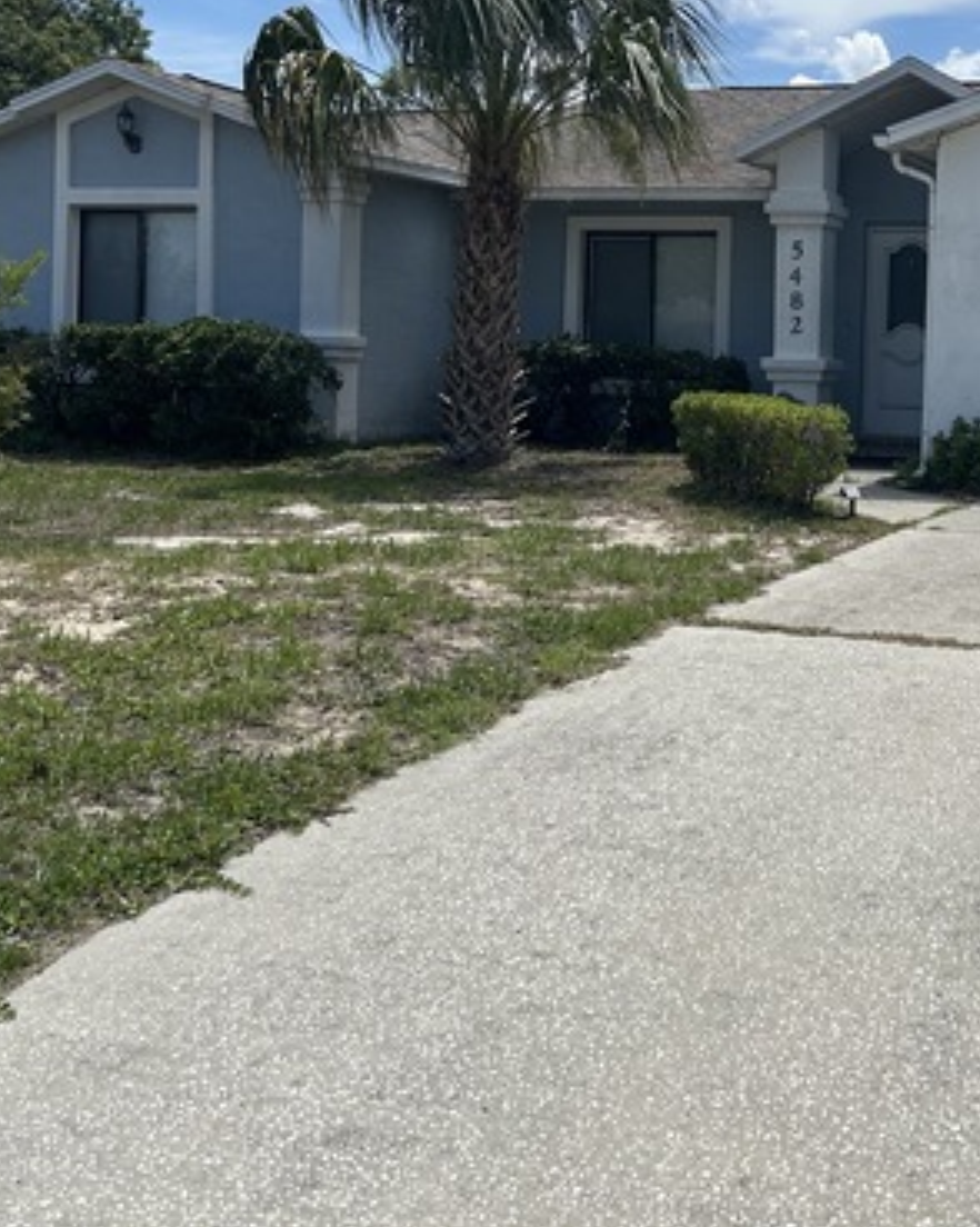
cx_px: 872
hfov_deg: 31.3
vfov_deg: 39.8
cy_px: 400
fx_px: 1669
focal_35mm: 46
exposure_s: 1/6993
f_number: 1.5
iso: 50
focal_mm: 5.7
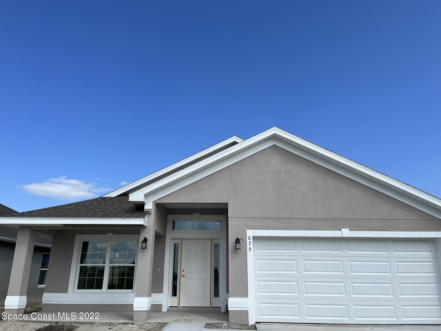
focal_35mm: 26
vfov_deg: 53.1
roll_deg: -0.2
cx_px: 220
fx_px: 331
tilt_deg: +18.1
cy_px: 166
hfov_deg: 67.3
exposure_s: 1/4149
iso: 50
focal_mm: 5.1
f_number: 1.6
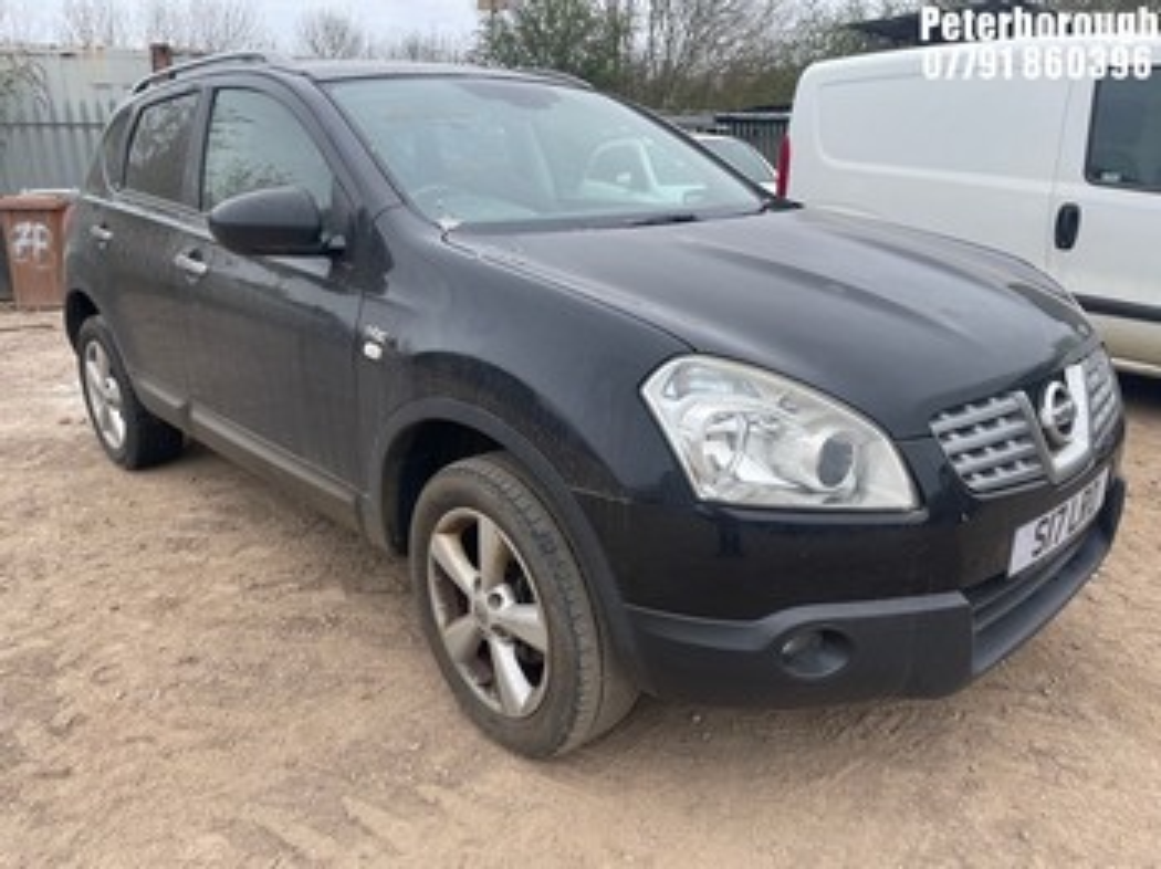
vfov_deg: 53.0
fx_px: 871
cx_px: 580
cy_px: 434
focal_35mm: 26
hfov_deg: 67.3
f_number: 1.6
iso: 32
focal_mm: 4.2
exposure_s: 1/575
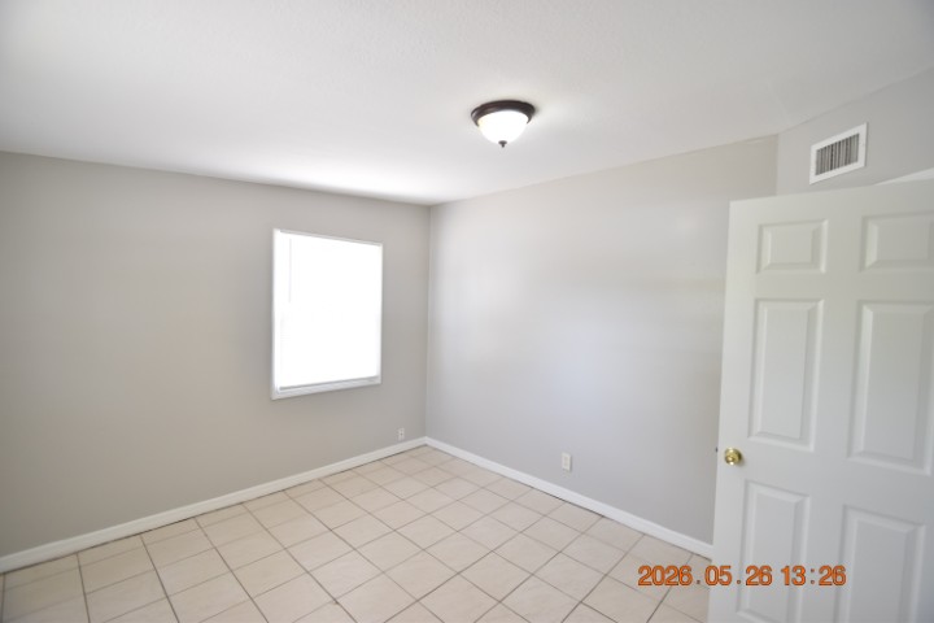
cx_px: 467
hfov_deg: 100.4
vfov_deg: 77.3
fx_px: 389
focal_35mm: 15
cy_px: 312
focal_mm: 10
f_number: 3.5
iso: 800
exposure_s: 1/90
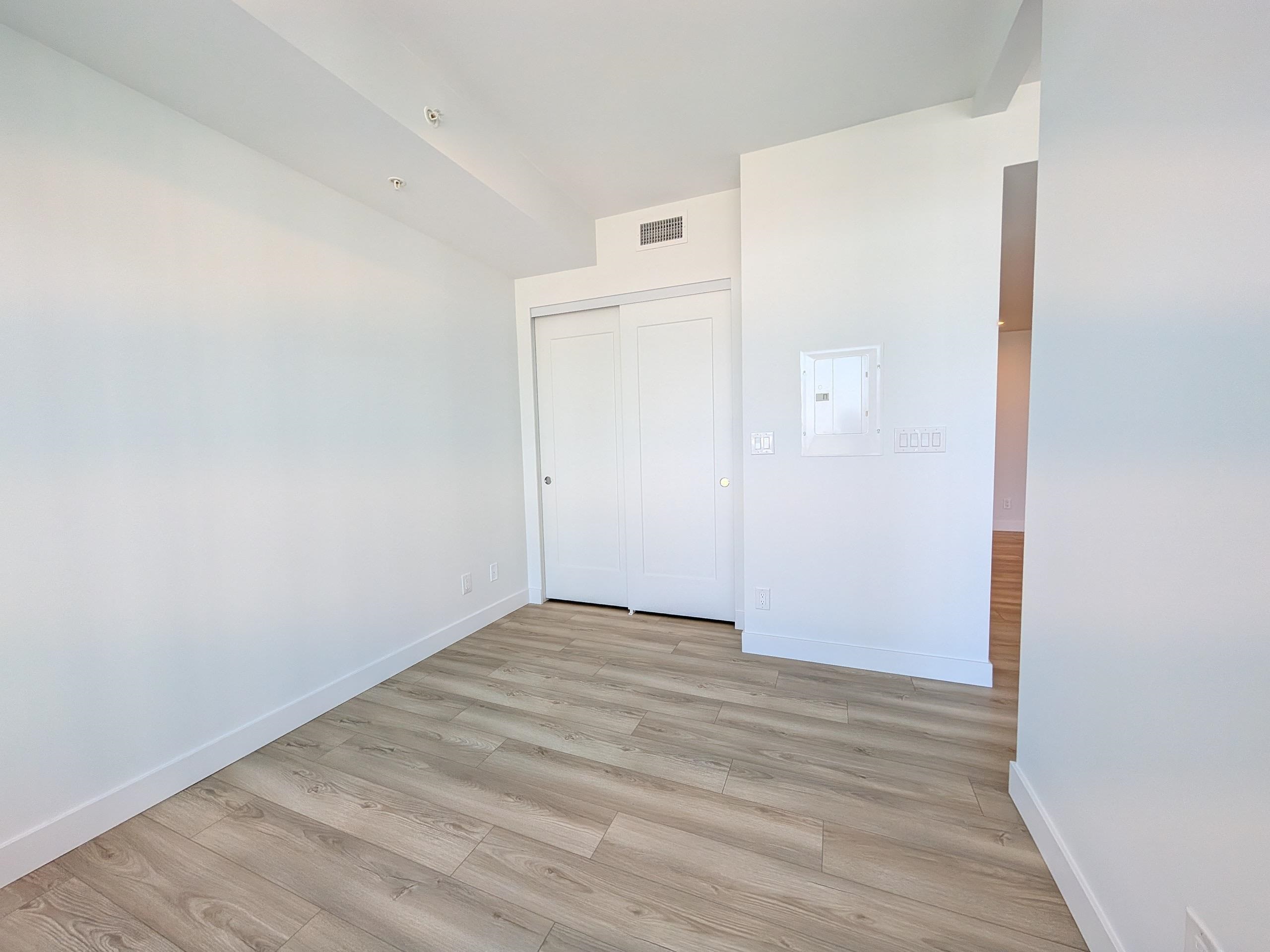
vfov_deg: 94.5
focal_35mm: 12
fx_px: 440
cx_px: 635
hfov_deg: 110.5
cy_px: 476
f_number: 1.7
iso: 49
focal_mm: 2.02
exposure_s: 1/672
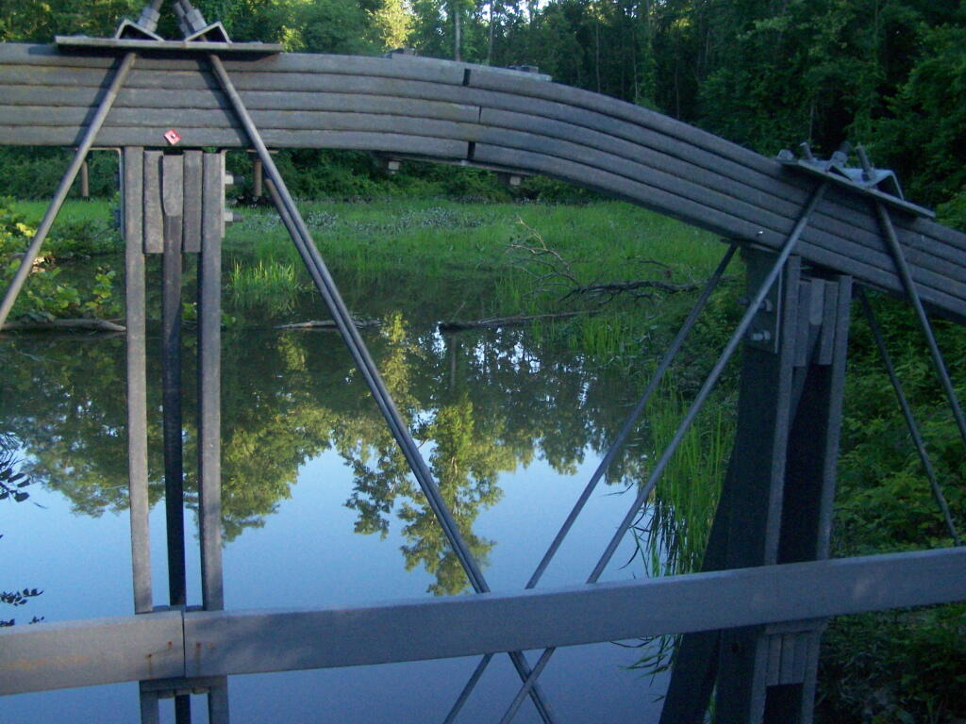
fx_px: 1116
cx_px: 483
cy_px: 362
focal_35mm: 40
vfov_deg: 36.0
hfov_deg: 46.8
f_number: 2.8
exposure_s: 1/500
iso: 400
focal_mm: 6.7
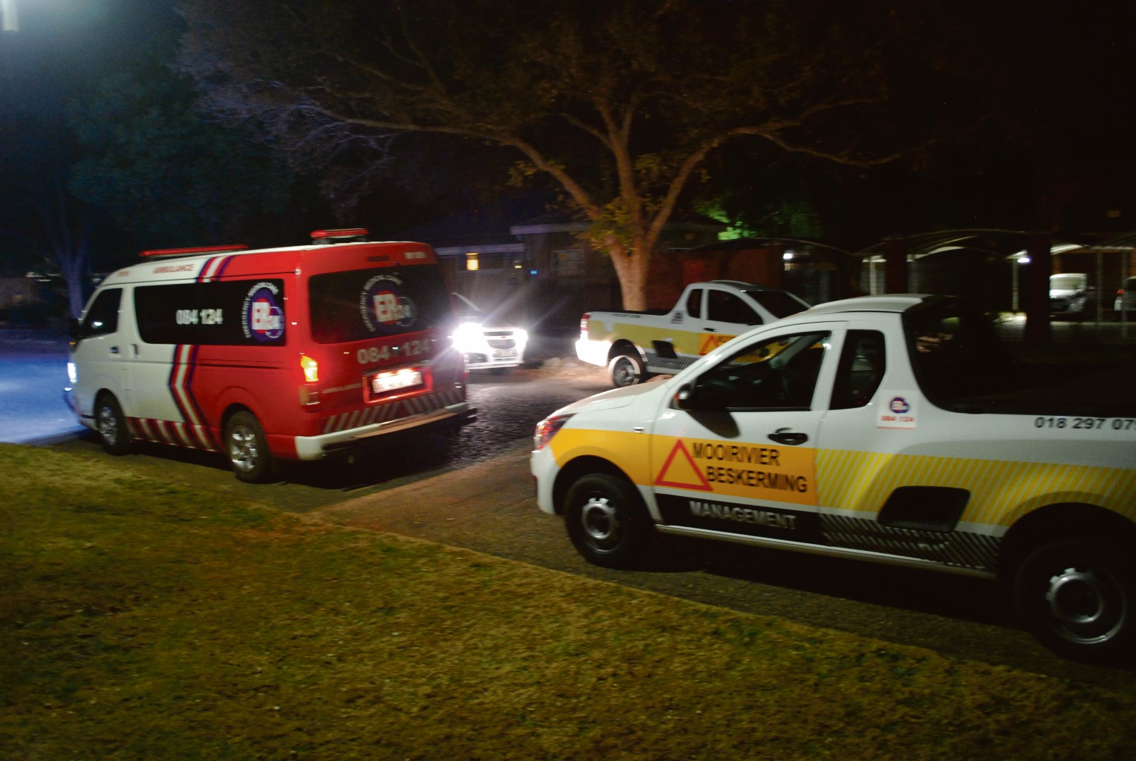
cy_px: 380
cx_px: 568
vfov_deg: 43.7
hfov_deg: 61.9
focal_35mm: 30
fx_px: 948
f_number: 3.8
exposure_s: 1/2
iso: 1600
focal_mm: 20
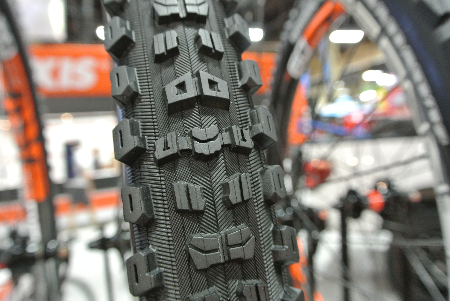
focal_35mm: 31
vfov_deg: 42.4
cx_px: 225
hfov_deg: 60.2
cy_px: 150
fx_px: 388
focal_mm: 11.8
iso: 1000
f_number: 3.8
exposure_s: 1/15
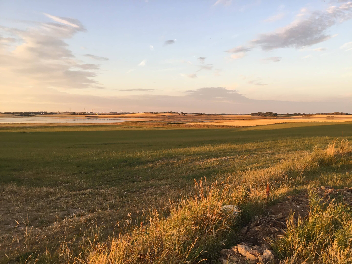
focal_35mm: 31
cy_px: 132
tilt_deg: -2.6
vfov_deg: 45.4
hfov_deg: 58.4
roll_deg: +0.7
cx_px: 176
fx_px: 315
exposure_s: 1/100
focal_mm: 3.3
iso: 25
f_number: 2.4
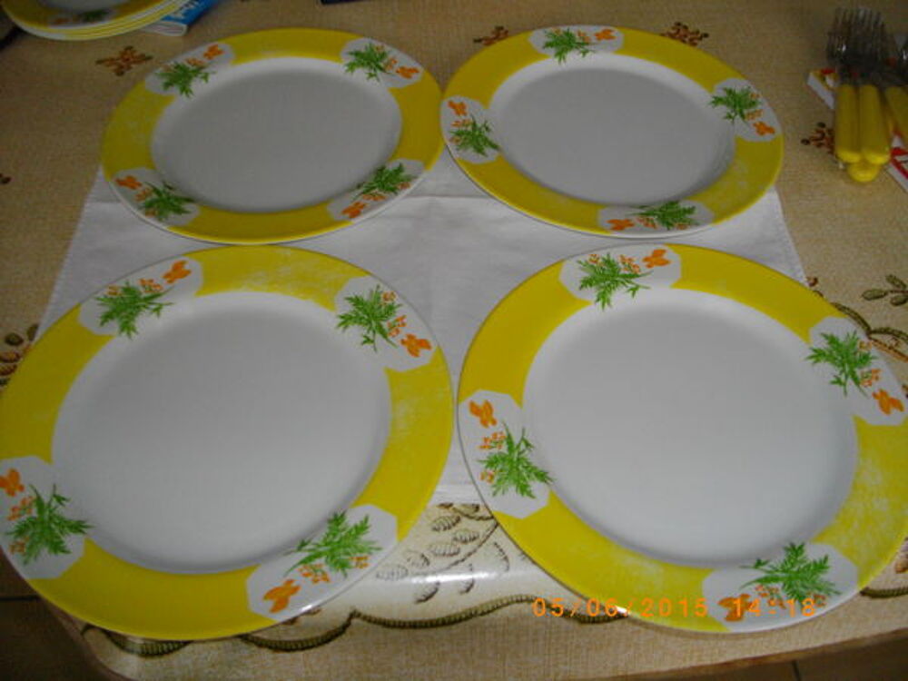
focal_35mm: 32
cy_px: 340
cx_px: 454
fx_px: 839
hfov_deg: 56.8
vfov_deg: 44.2
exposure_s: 1/50
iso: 200
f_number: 2.9
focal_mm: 5.7
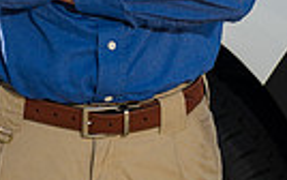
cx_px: -82
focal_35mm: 253
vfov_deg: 5.1
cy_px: -198
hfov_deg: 8.2
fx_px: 1981
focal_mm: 55
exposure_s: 1/200
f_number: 11
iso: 100
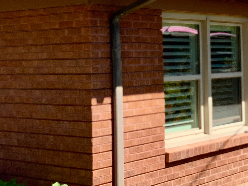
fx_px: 616
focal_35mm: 86
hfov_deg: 21.9
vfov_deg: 17.1
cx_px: 252
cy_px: 65
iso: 16
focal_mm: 3
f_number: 1.8
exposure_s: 1/1342
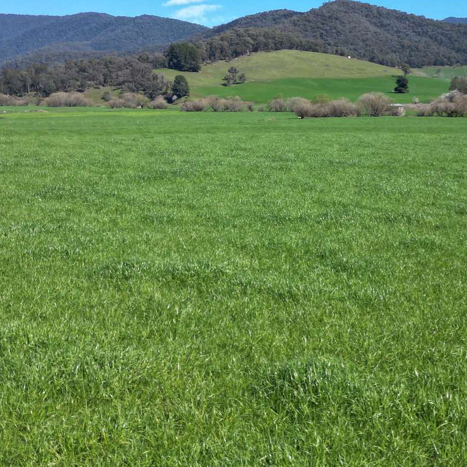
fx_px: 763
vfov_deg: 33.1
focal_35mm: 50
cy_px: 94
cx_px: 287
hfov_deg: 33.9
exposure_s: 1/2500
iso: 100
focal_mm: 6.72
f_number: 1.7
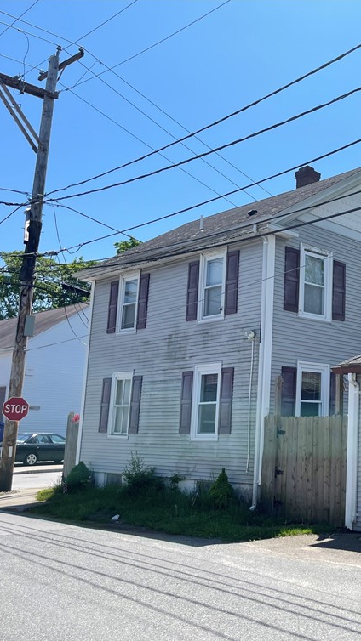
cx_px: 386
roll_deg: -1.2
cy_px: 325
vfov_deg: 54.0
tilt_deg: +9.3
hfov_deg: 29.2
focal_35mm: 37
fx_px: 630
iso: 32
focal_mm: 5.1
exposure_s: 1/2717
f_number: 1.6
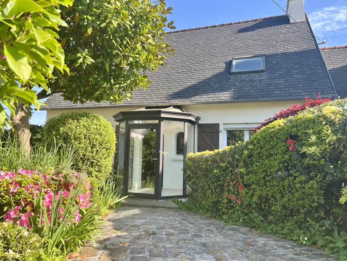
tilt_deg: +5.8
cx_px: 174
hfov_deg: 67.3
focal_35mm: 26
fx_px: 261
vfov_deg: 53.1
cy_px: 130
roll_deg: -0.9
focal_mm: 5.1
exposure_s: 1/787
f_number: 1.6
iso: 50
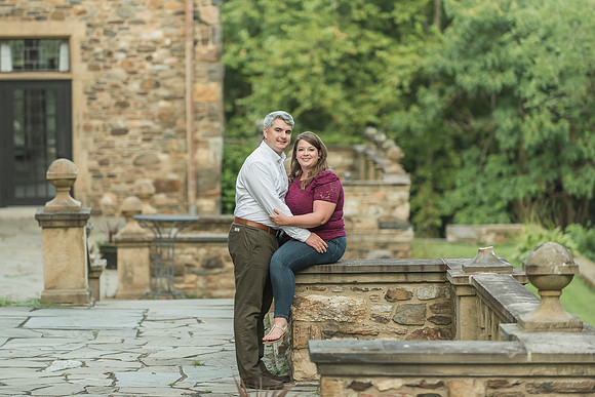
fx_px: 2742
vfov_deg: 8.3
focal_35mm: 166
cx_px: 288
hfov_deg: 12.4
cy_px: 191
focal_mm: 160
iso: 800
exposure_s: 1/320
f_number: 3.2
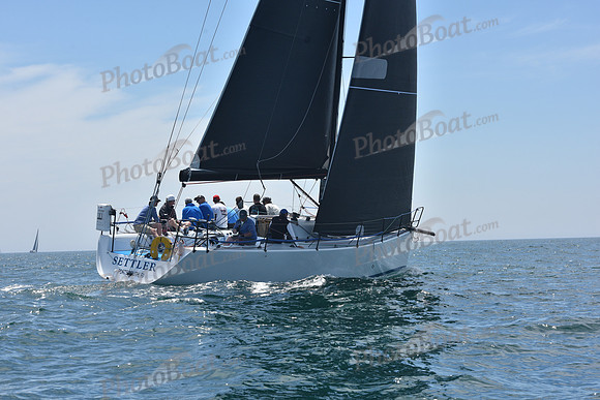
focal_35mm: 86
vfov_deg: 15.9
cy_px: 200
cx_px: 300
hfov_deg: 23.6
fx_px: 1434
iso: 250
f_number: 9
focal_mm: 86
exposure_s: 1/800
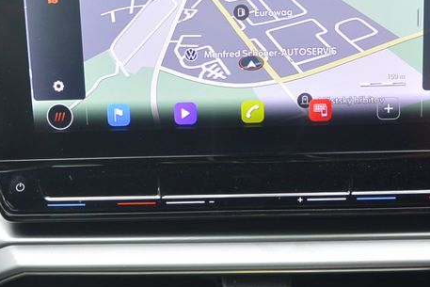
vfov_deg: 20.9
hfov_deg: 30.9
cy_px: 169
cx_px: 236
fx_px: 777
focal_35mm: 65
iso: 160
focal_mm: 11
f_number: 3.5
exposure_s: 1/160
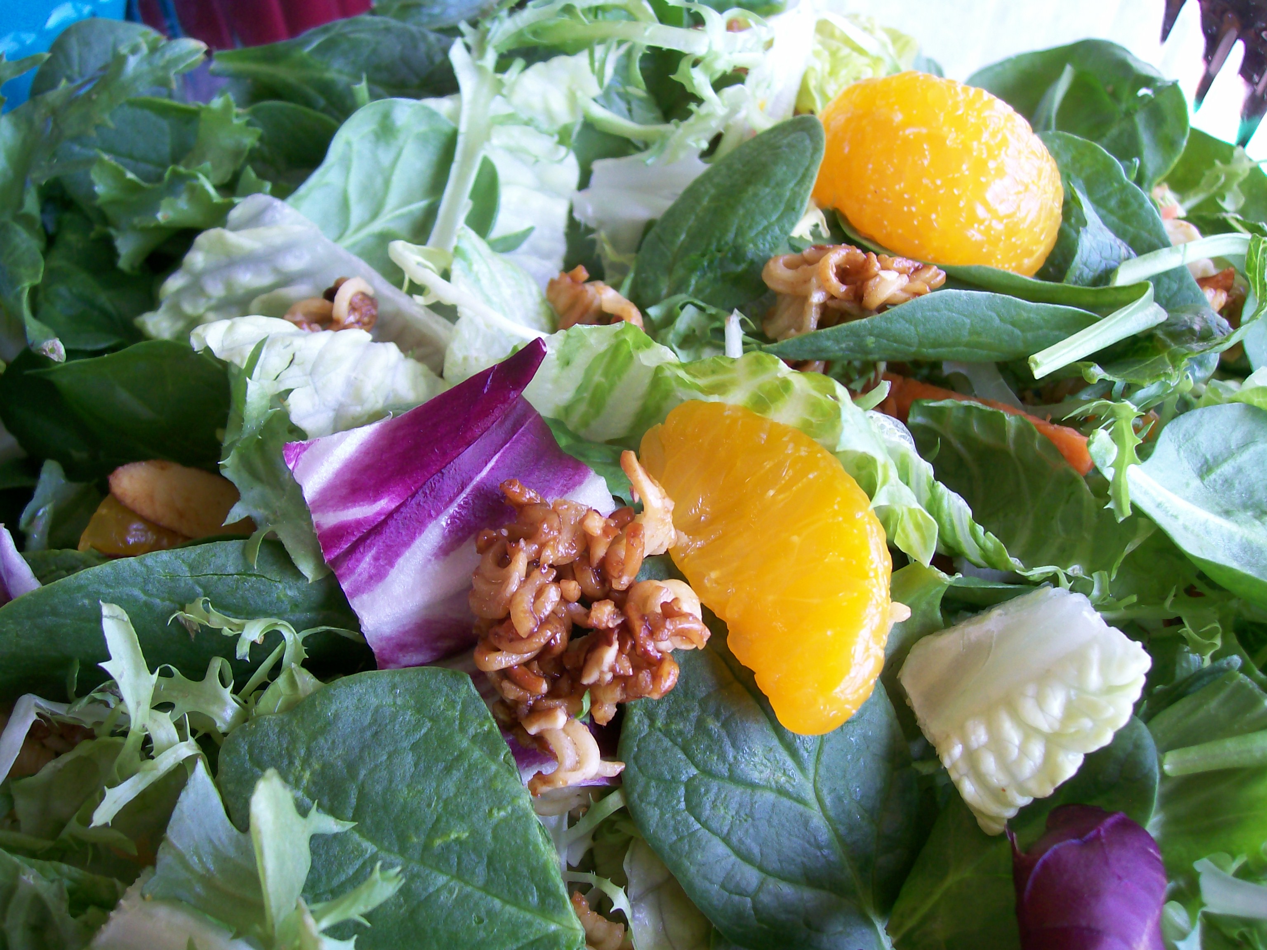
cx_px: 634
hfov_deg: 52.6
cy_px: 475
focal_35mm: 35
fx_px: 1281
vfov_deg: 40.7
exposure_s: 1/34.7
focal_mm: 5.8
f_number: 2.8
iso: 80
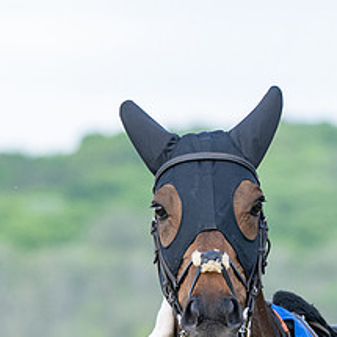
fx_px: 6818
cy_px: 351
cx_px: 190
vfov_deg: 2.8
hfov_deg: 2.8
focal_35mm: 619
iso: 400
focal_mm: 155
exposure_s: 1/800
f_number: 4
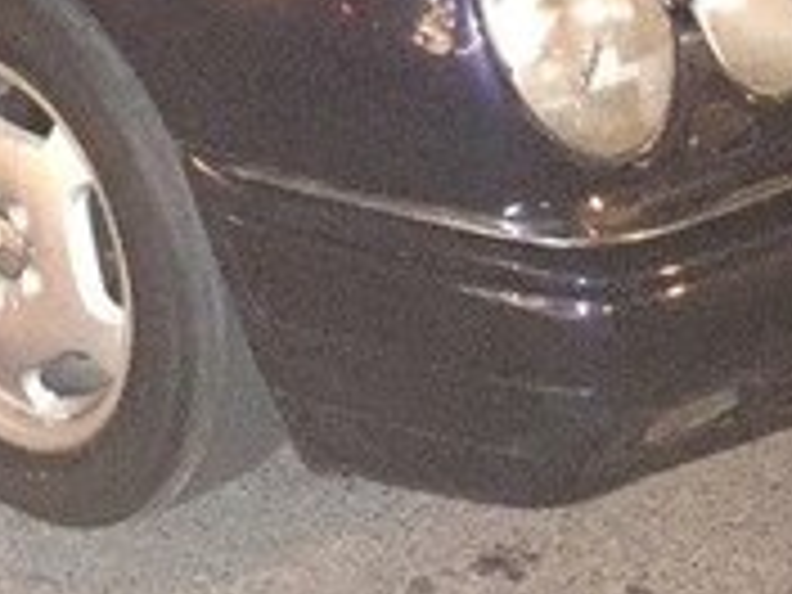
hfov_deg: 17.6
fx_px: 2494
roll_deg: +2.6
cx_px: 0
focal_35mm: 109
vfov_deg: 13.0
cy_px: -223
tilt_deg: -16.0
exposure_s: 1/17
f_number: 2.2
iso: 1250
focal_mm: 4.15
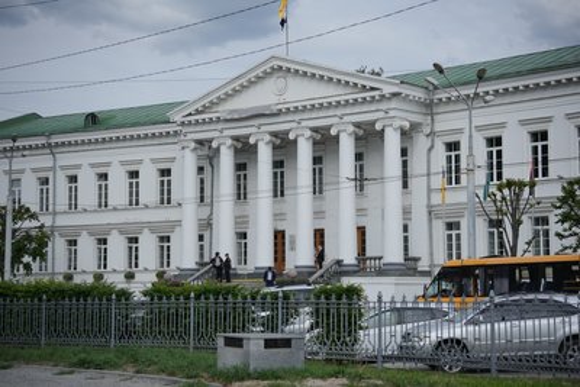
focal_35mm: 70
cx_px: 290
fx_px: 1128
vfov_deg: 19.5
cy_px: 194
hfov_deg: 28.8
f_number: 4.5
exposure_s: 1/1600
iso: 160
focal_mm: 70
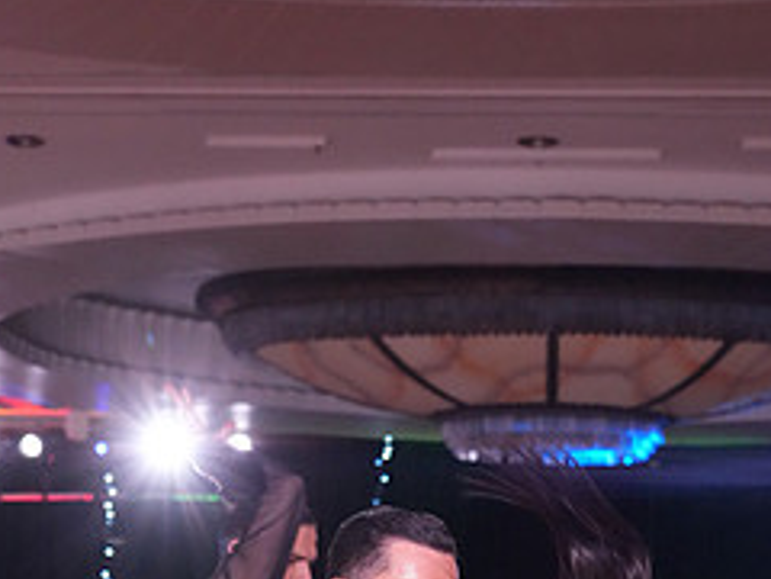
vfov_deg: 11.0
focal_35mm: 130
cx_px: 217
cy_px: 846
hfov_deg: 15.1
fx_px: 2895
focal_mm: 56
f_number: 5
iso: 6400
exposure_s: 1/320
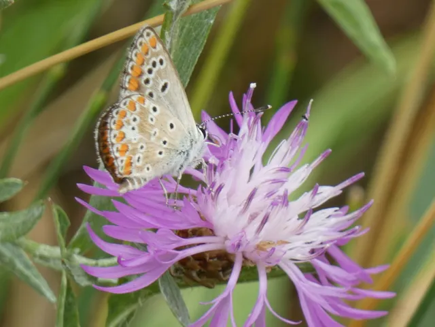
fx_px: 5894
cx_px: 218
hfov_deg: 4.2
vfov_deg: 3.2
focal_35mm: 469
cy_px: 164
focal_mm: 84
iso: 80
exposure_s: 1/100
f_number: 5.6
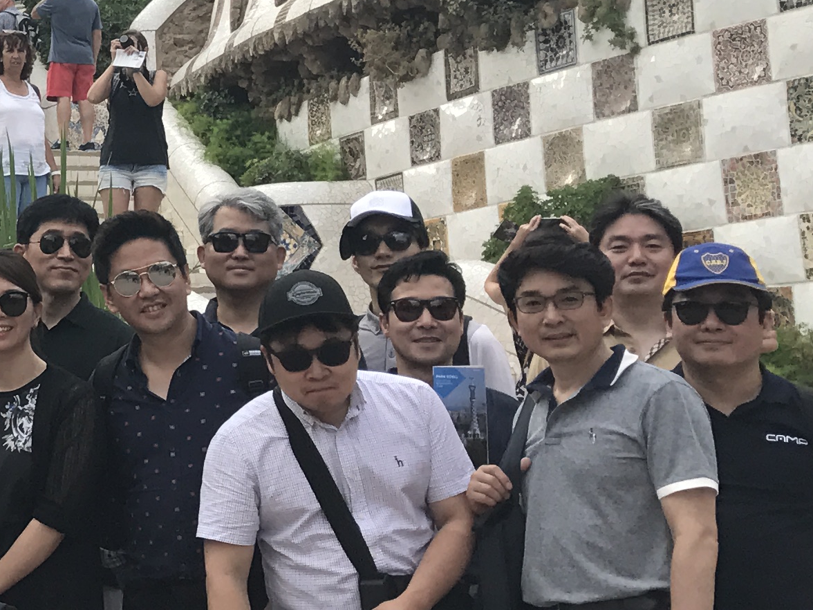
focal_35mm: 96
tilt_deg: +9.6
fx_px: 2255
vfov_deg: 15.3
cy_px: 162
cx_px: -431
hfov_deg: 18.1
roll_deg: -1.9
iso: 20
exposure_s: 1/855
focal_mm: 3.99
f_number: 1.8
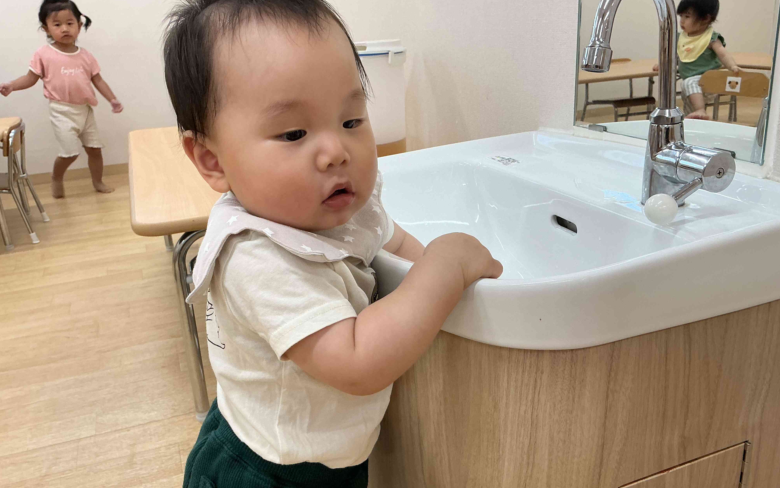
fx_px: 659
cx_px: 392
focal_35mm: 31
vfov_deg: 40.6
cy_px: 243
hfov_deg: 61.2
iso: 64
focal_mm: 3
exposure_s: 1/120
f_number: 1.8
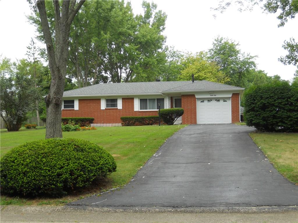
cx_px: 149
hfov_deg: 41.2
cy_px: 112
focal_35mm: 46
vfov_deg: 31.5
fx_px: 396
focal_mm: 8.3
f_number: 3.4
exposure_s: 1/250
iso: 125
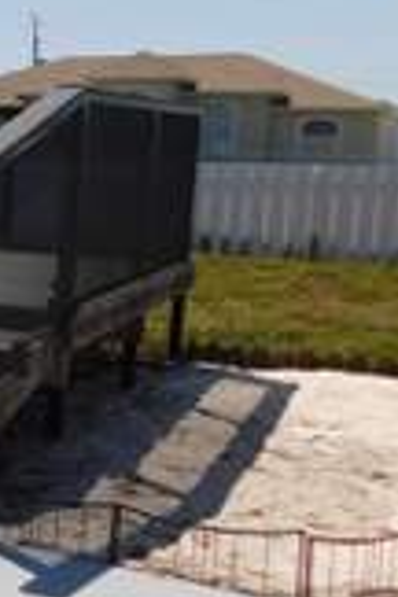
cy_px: 346
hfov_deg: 15.4
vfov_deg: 28.4
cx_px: -394
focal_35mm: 71
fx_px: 1177
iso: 125
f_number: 6
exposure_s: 1/800
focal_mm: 4
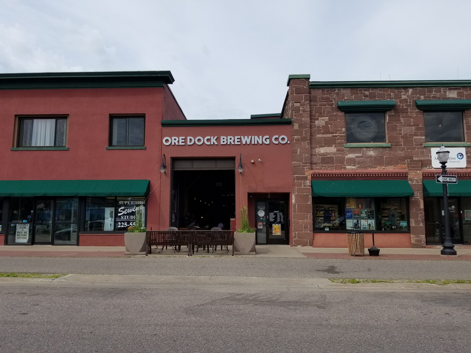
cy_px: 176
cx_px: 236
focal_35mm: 26
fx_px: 354
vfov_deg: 53.1
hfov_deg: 67.3
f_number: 1.7
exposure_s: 1/2648
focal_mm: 4.25
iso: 50
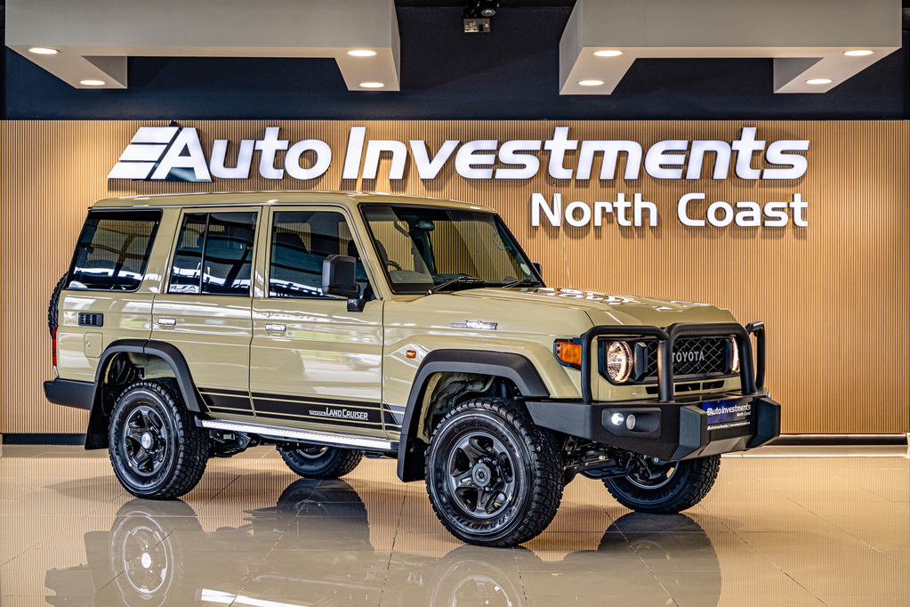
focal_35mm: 57
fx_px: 1441
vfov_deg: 23.8
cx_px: 455
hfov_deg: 35.1
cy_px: 304
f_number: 4.5
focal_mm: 57
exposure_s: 1/125
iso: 500
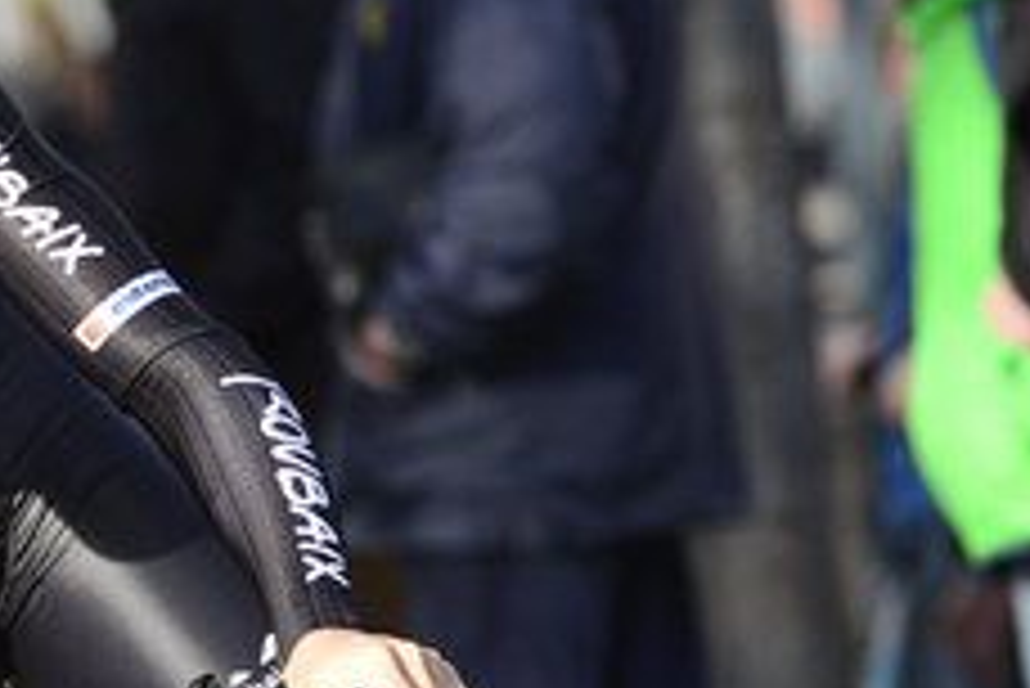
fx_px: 25565
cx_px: 63
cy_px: 834
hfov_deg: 2.3
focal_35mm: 893
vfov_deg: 1.5
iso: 400
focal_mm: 200
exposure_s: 1/1000
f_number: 5
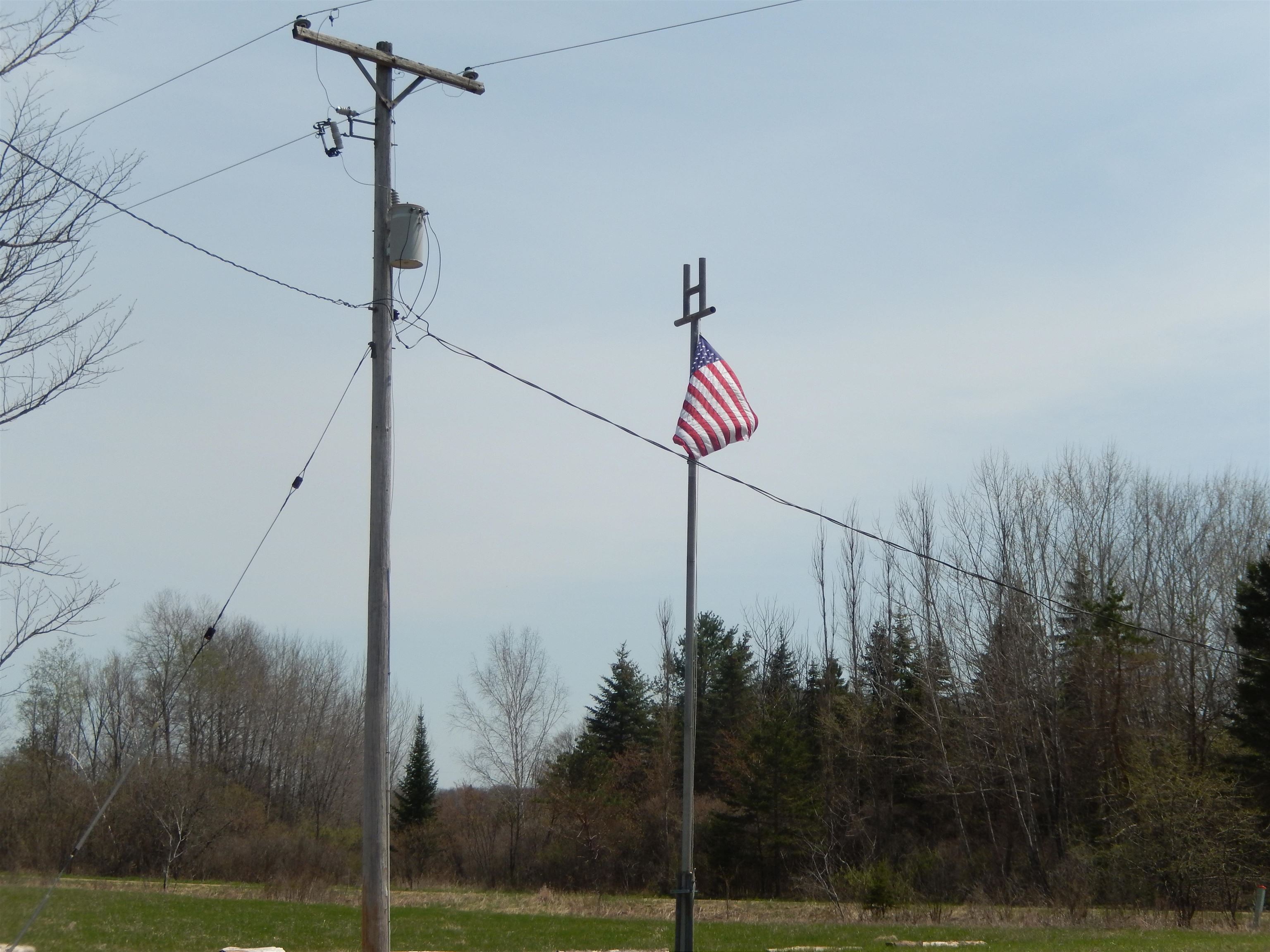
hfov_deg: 29.0
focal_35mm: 67
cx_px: 635
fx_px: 2458
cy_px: 476
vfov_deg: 21.9
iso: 125
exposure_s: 1/1250
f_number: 4.8
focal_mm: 12
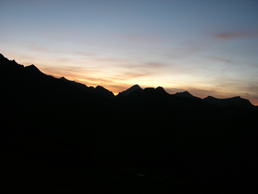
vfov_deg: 40.7
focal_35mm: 35
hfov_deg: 52.6
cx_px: 129
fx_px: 261
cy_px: 97
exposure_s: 1/4.1
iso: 87
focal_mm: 8.9
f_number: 2.8
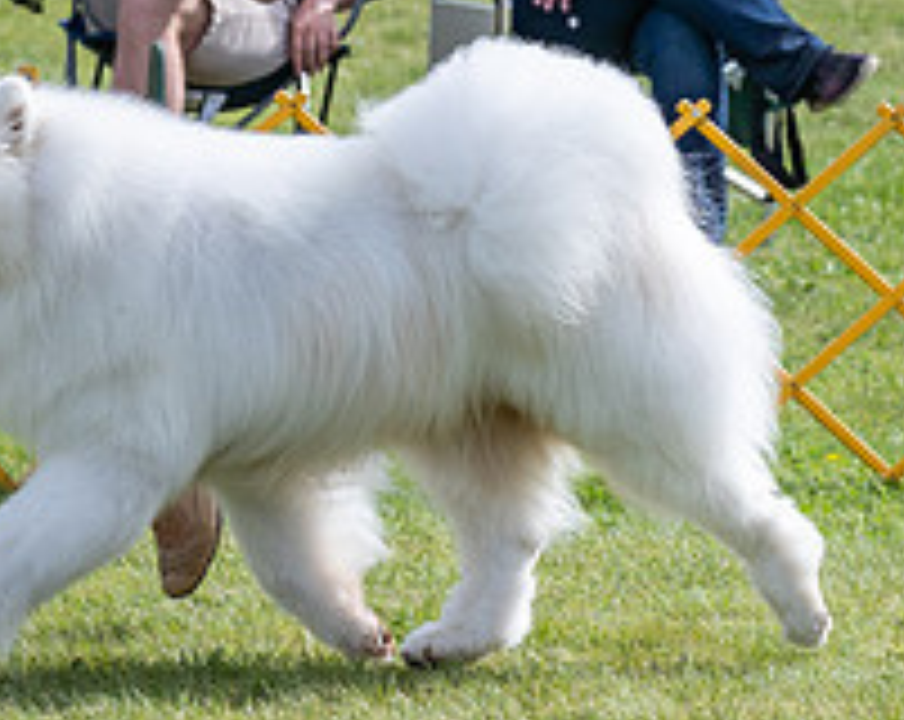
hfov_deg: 4.4
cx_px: 148
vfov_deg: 3.5
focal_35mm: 439
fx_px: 11723
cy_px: -113
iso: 250
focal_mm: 123
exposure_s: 1/1250
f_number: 5.6
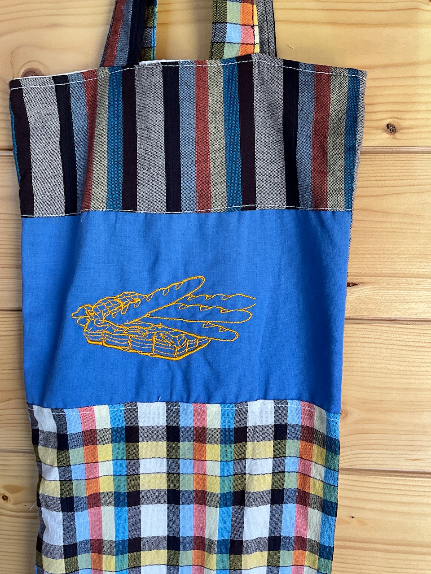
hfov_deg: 48.2
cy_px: 287
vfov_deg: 61.7
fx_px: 481
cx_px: 216
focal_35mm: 29
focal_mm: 3
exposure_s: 1/100
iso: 40
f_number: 1.8
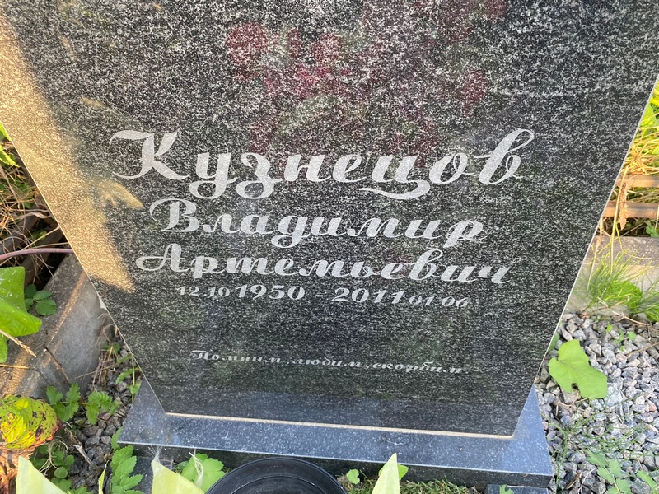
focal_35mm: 26
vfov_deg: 53.1
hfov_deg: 67.3
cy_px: 247
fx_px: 495
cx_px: 330
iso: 100
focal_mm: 4.25
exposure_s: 1/121
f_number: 1.8
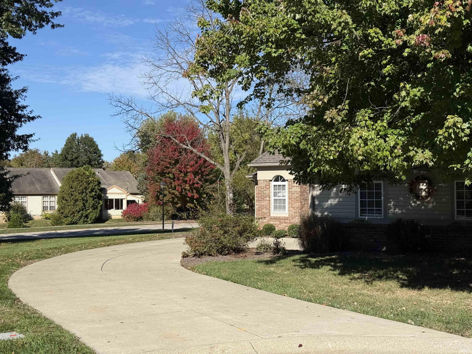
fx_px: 654
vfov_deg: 30.3
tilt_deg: +2.7
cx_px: 236
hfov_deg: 39.7
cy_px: 177
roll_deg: +0.3
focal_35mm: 48
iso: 80
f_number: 1.78
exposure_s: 1/6024
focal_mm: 6.76
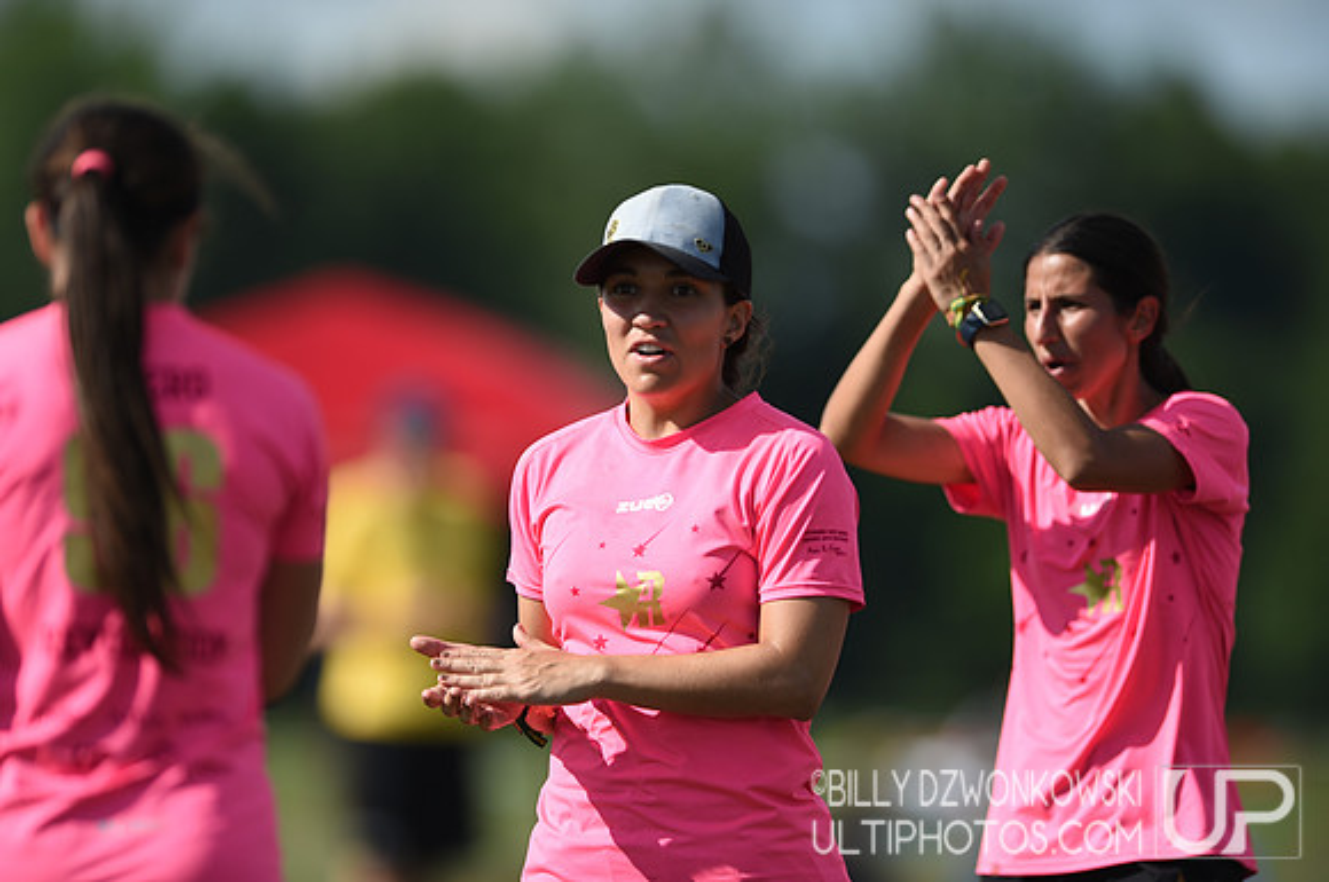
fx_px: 14746
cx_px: 664
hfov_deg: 5.2
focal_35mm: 400
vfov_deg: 3.4
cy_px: 441
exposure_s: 1/2000
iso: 100
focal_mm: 400
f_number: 2.8
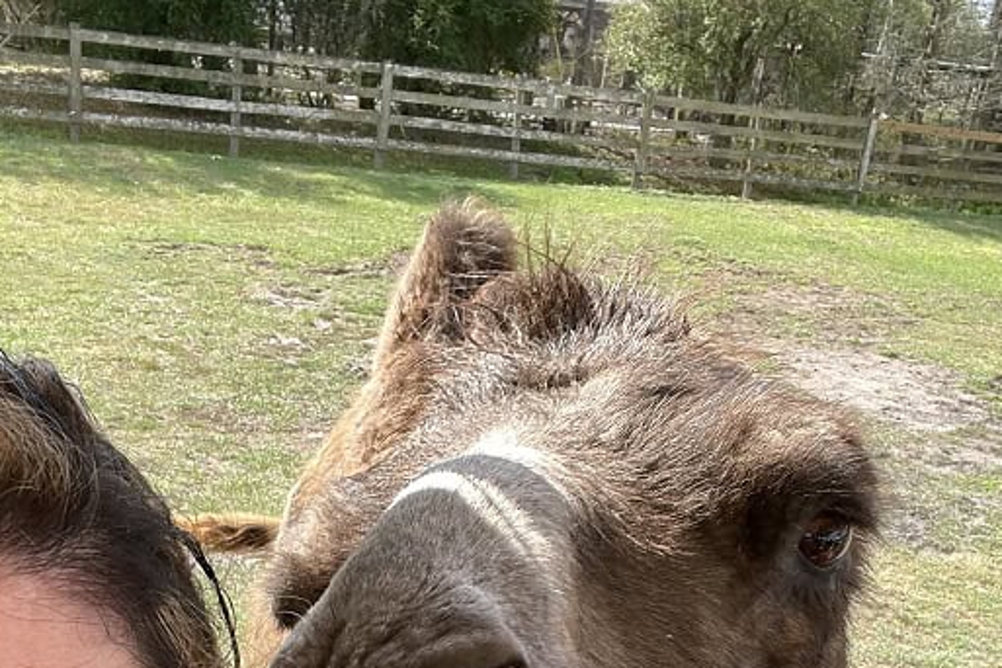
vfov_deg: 26.6
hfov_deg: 41.9
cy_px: 717
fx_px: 1308
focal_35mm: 47
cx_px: 458
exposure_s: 1/121
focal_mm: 2.7
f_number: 2.2
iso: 25
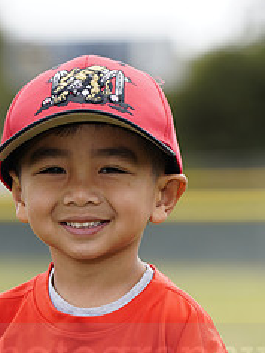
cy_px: 344
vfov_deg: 4.3
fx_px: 4650
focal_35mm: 456
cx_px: 72
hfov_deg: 3.3
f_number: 5.6
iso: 100
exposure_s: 1/250
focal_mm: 194
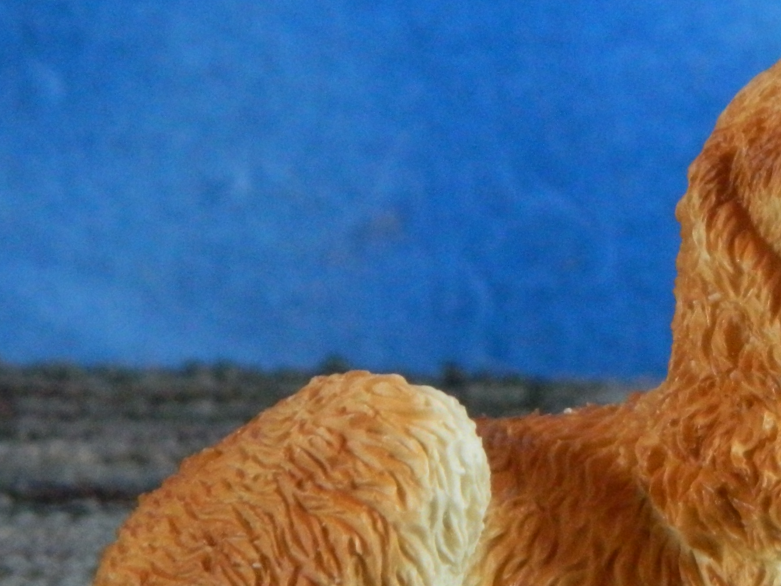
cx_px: 792
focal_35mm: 312
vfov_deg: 4.8
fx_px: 7040
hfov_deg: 6.3
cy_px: 345
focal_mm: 23.2
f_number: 4.7
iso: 400
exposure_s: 1/25
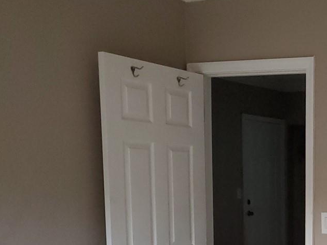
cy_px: 291
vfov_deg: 20.8
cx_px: 373
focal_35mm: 66
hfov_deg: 26.7
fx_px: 624
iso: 320
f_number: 1.5
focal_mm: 4.3
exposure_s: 1/39
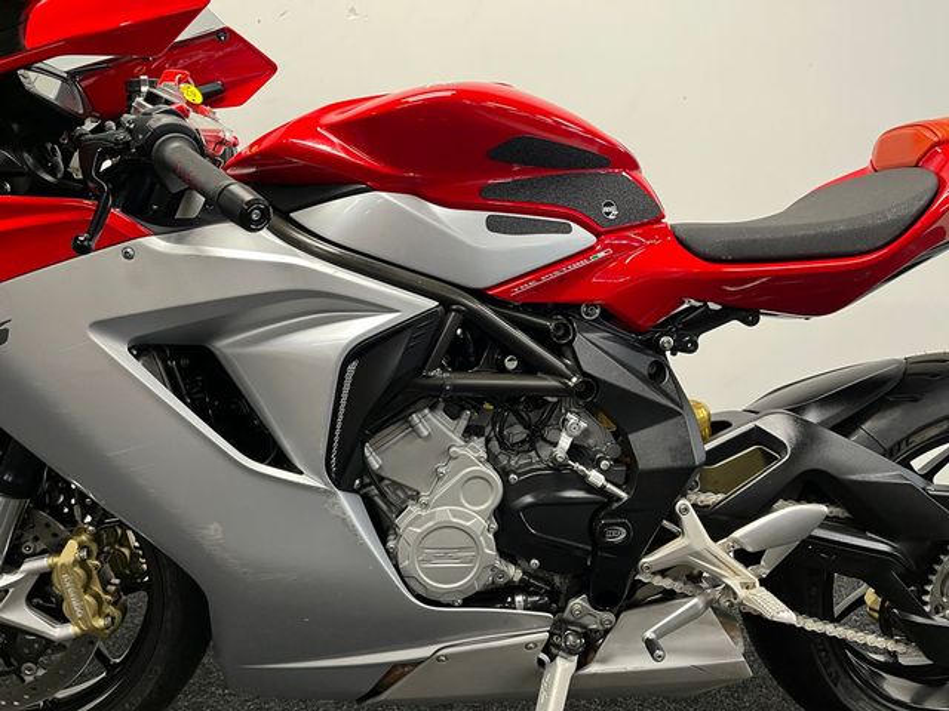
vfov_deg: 53.1
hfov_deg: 67.3
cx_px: 474
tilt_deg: -6.7
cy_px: 356
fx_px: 713
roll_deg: -0.7
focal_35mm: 26
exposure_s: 1/50
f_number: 1.6
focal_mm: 5.1
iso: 200
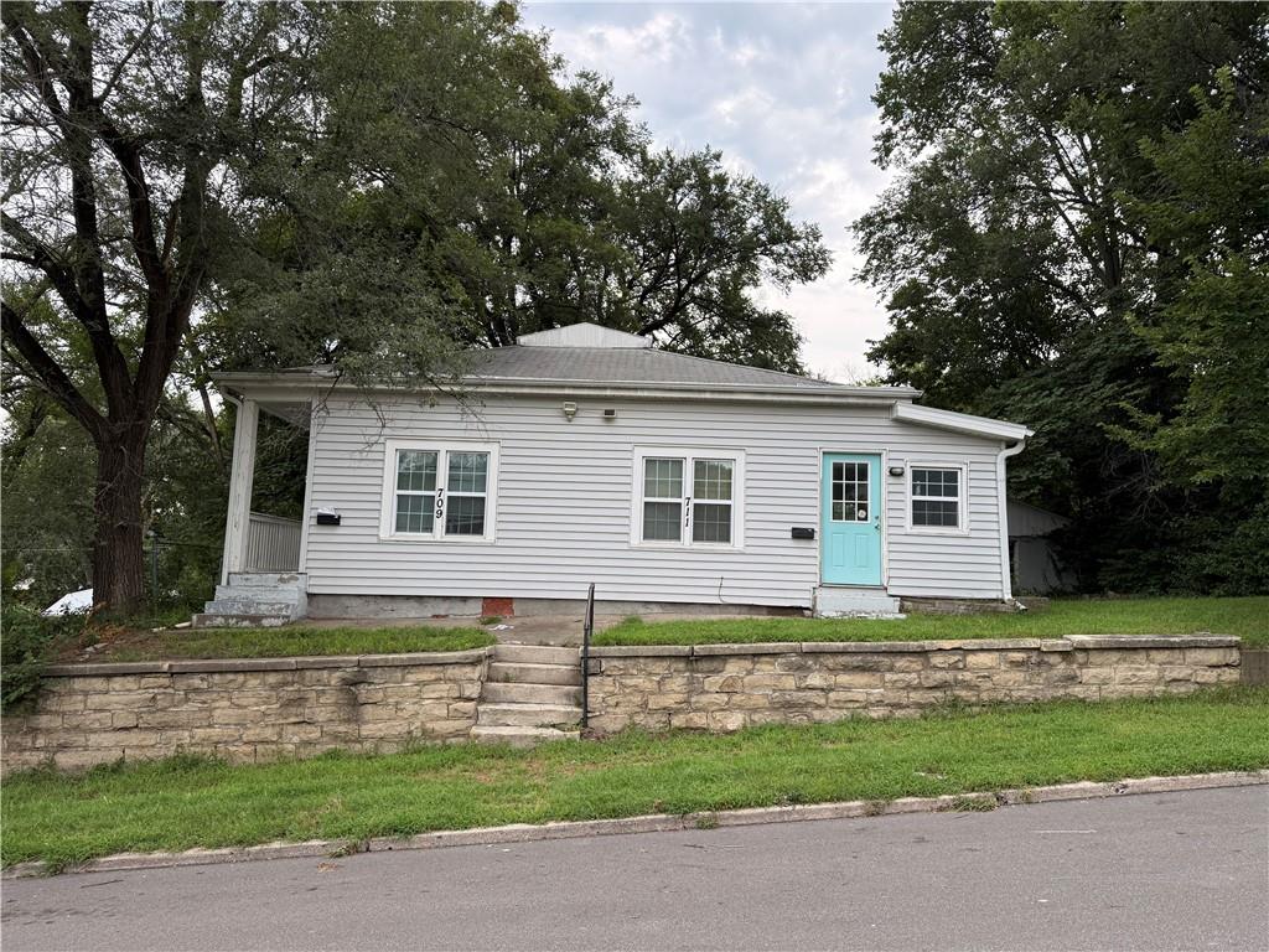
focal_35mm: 24
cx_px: 634
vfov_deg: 56.8
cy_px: 476
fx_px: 880
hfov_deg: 71.6
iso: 100
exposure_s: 1/270
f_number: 1.78
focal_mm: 6.76
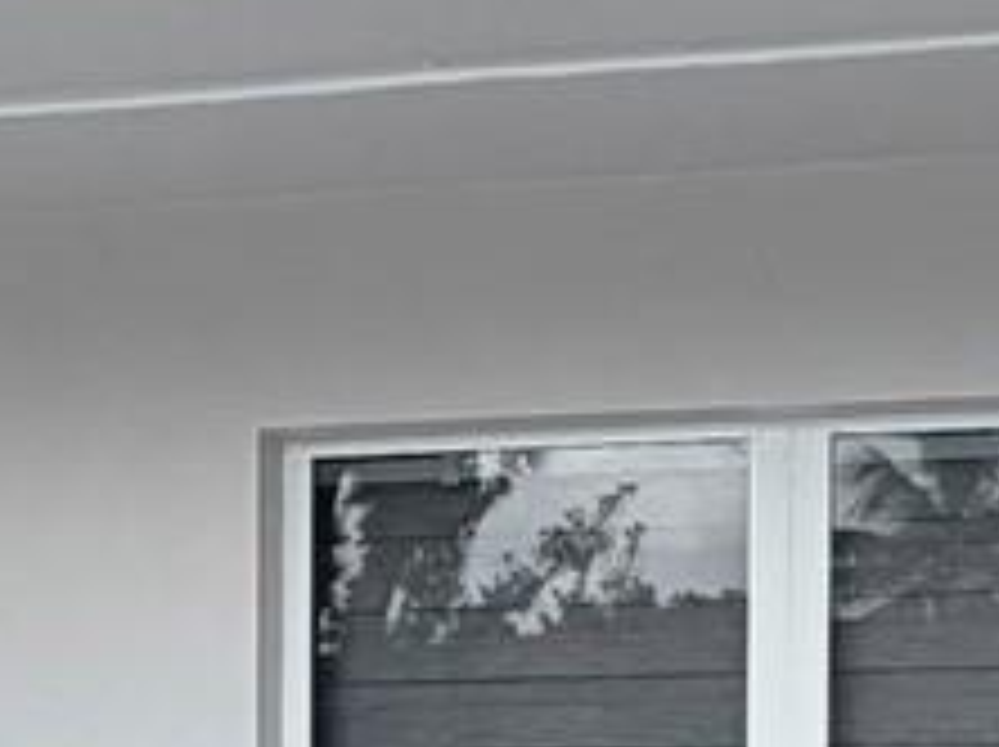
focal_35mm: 101
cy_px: 1148
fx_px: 2912
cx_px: 675
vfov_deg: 13.7
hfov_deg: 19.4
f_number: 2.2
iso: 40
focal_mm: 2.22
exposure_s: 1/559
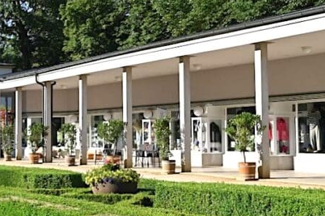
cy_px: 95
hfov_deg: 25.4
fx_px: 714
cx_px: 97
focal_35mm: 79
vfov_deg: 17.2
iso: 100
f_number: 6.3
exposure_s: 1/320
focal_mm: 34.5
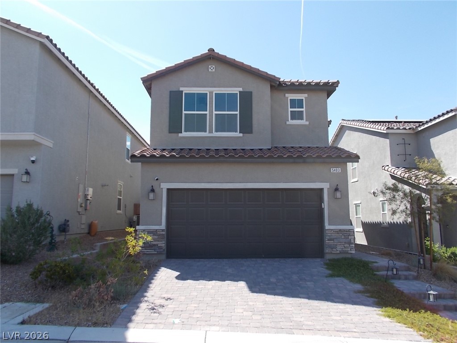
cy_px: 172
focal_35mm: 26
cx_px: 228
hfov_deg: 67.3
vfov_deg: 53.1
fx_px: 343
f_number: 3.2
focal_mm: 4.6
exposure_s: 1/400
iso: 80
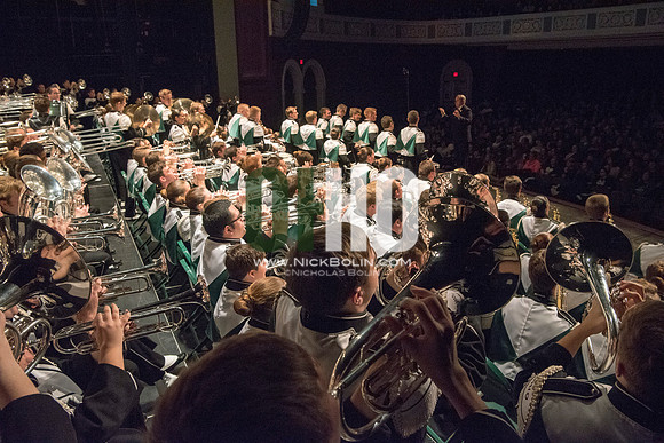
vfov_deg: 43.6
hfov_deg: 61.9
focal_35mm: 30
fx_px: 553
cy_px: 222
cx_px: 332
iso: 4000
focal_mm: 30
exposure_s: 1/200
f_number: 8
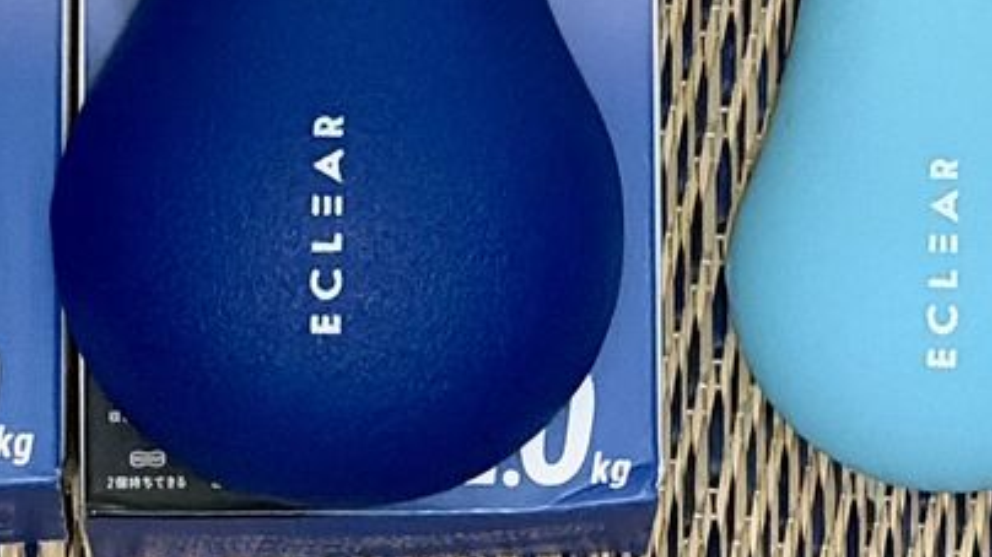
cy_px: -272
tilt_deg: -80.7
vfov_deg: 9.2
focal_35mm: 129
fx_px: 3392
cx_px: 398
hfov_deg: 16.6
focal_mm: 5.96
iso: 160
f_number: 1.6
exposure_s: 1/56
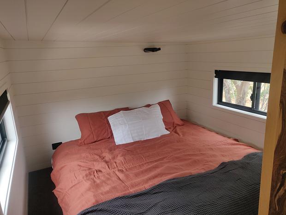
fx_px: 207
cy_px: 108
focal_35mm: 25
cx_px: 143
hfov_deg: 69.3
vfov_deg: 55.0
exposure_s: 1/152
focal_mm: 4.25
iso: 100
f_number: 1.7
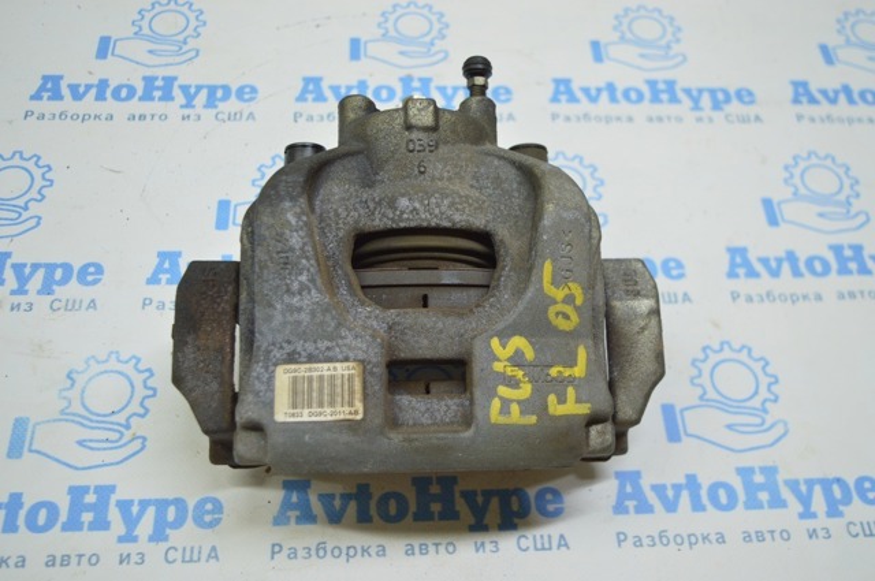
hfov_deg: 51.3
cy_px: 290
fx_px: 910
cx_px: 438
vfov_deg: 35.4
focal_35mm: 38
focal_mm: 25
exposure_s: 1/60
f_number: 4
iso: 400
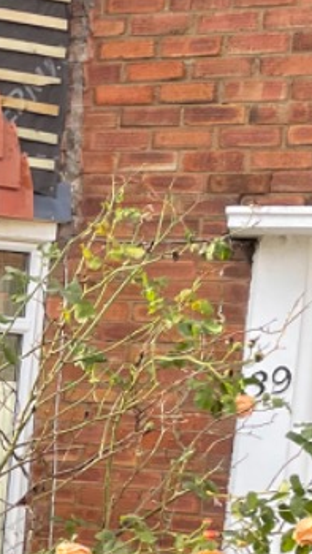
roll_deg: -2.9
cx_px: -293
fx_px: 1426
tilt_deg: -4.9
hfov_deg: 11.4
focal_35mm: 97
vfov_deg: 21.1
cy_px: 579
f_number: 1.6
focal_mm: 4.2
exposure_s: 1/450
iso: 32
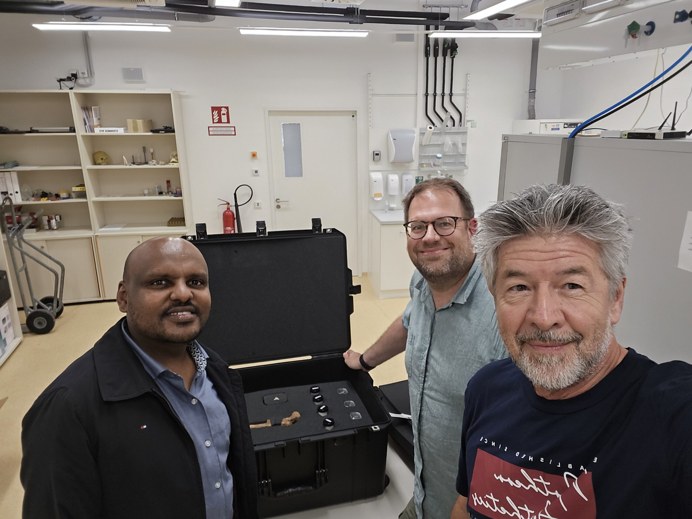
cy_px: 260
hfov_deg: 73.9
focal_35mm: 23
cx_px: 346
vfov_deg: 58.9
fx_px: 460
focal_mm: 2.9
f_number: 2.2
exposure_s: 1/100
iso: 160
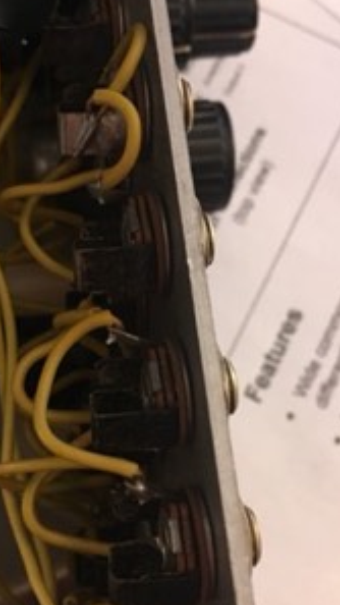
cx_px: 65
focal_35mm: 51
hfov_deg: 23.1
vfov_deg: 40.4
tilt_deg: -79.2
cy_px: 359
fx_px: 818
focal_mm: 4.15
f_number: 2.2
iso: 200
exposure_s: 1/15
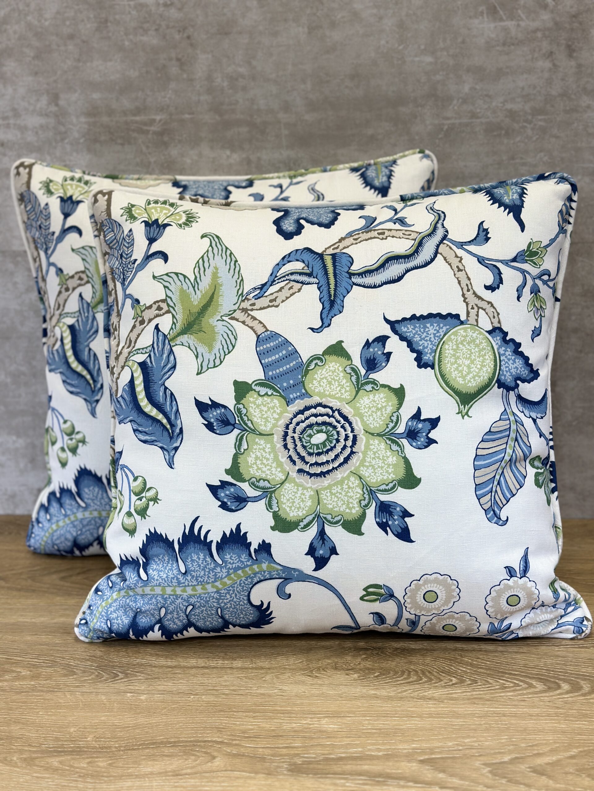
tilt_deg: -13.9
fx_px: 1098
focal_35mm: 48
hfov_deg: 30.3
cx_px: 297
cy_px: 396
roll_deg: +1.4
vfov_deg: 39.7
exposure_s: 1/209
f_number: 1.78
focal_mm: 6.86
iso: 80
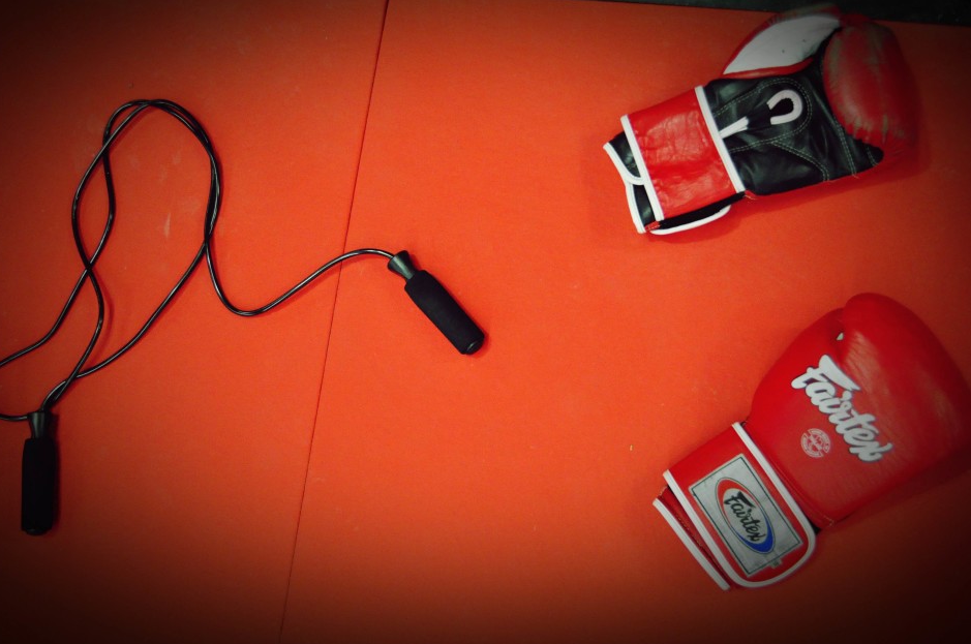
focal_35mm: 36
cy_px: 300
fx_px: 969
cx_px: 482
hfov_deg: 53.2
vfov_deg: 36.7
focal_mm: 22
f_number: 4
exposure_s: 1/100
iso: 3200
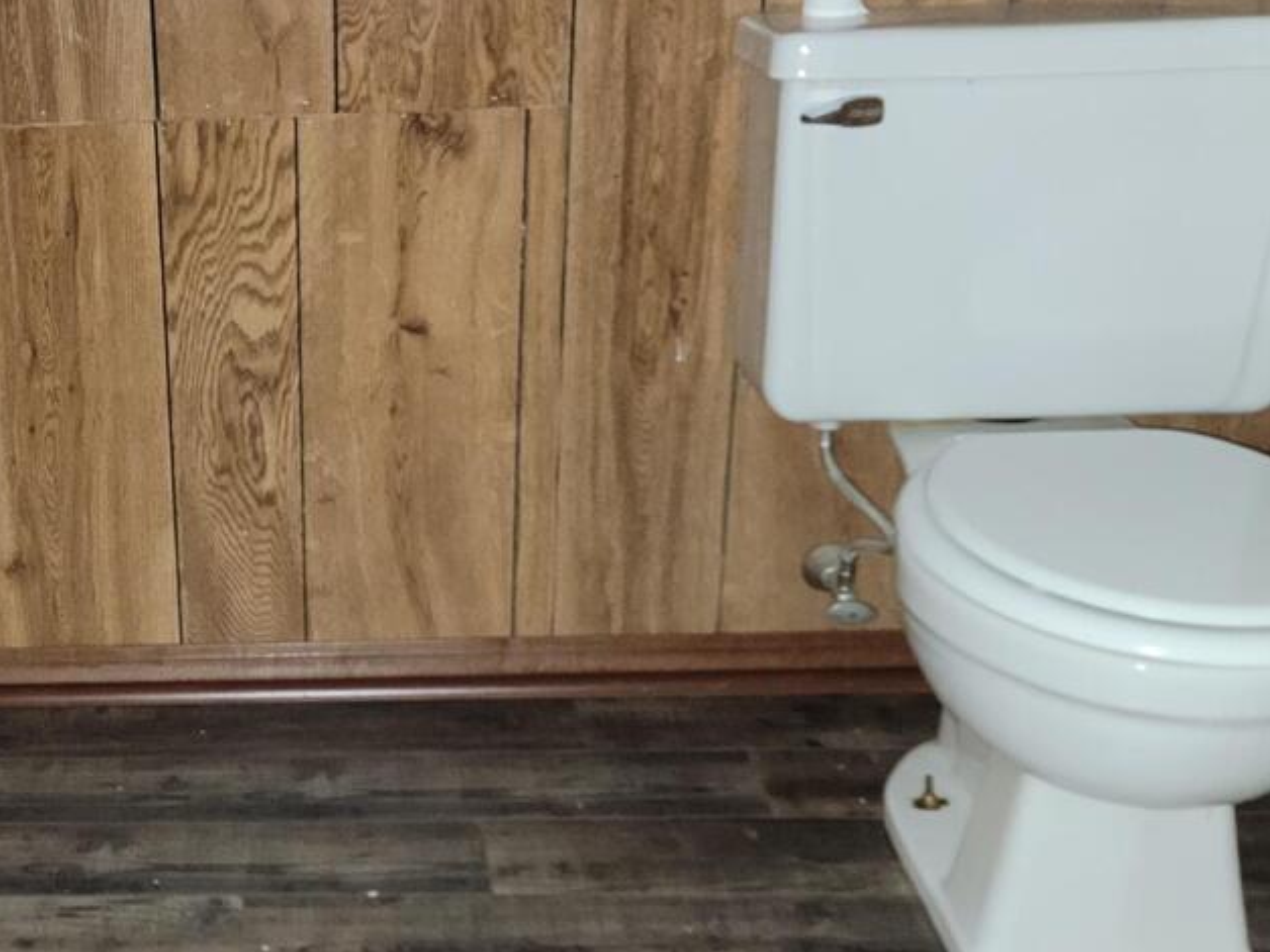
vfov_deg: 26.6
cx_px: 174
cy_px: 493
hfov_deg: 33.4
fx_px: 2018
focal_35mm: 55
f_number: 1.8
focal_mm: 6.7
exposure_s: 1/9.99
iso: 160
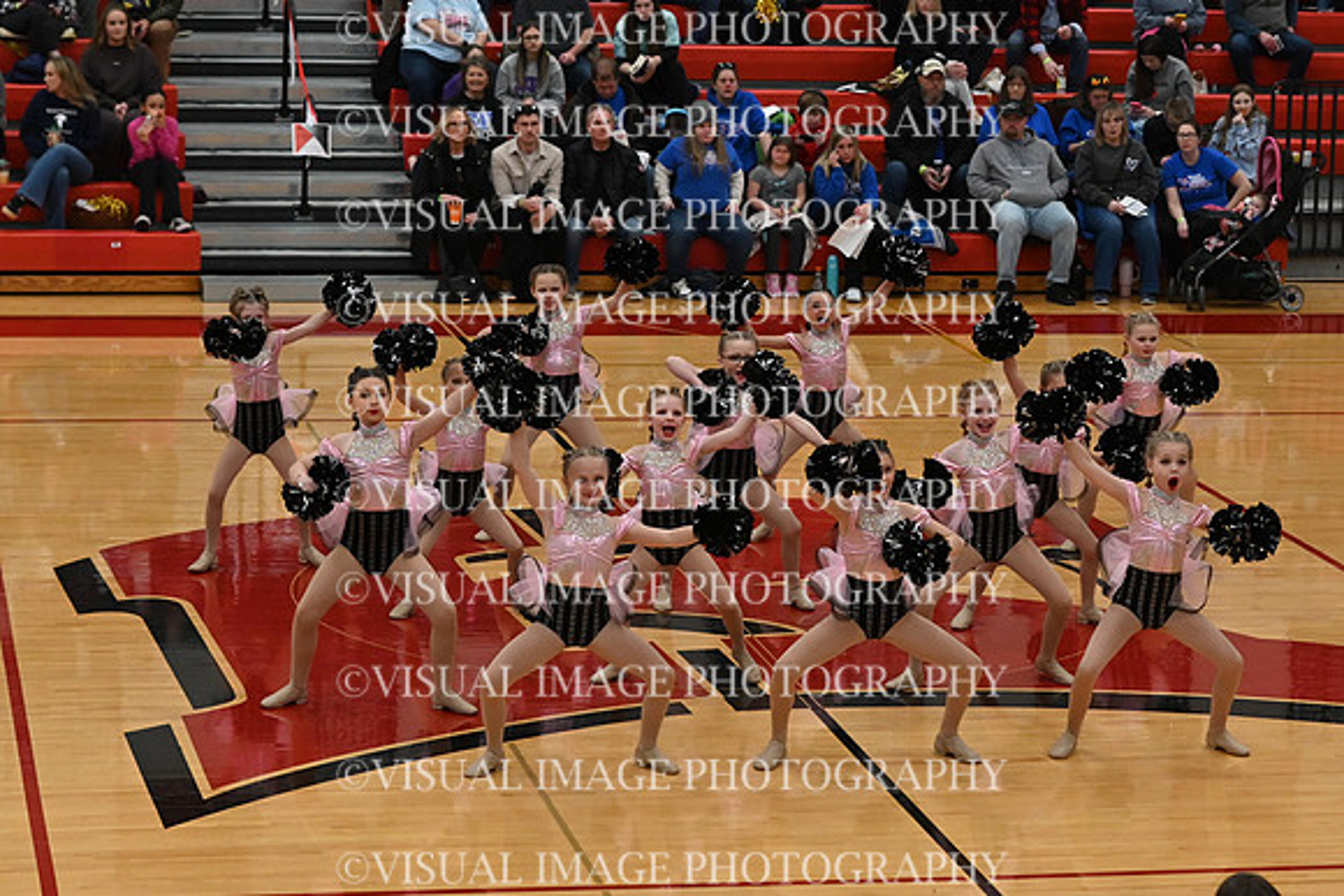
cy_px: 448
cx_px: 672
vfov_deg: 13.0
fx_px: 3921
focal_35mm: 105
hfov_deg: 19.5
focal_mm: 70
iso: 5000
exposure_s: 1/400
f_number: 4
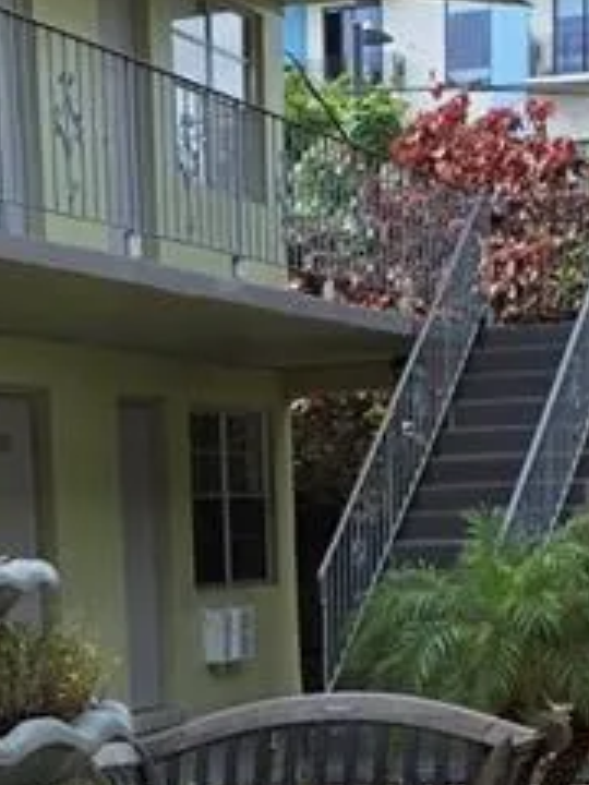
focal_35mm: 115
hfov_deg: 12.9
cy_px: 1380
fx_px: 2609
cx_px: 239
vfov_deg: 15.0
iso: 80
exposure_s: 1/2579
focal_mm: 6.3
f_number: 1.7
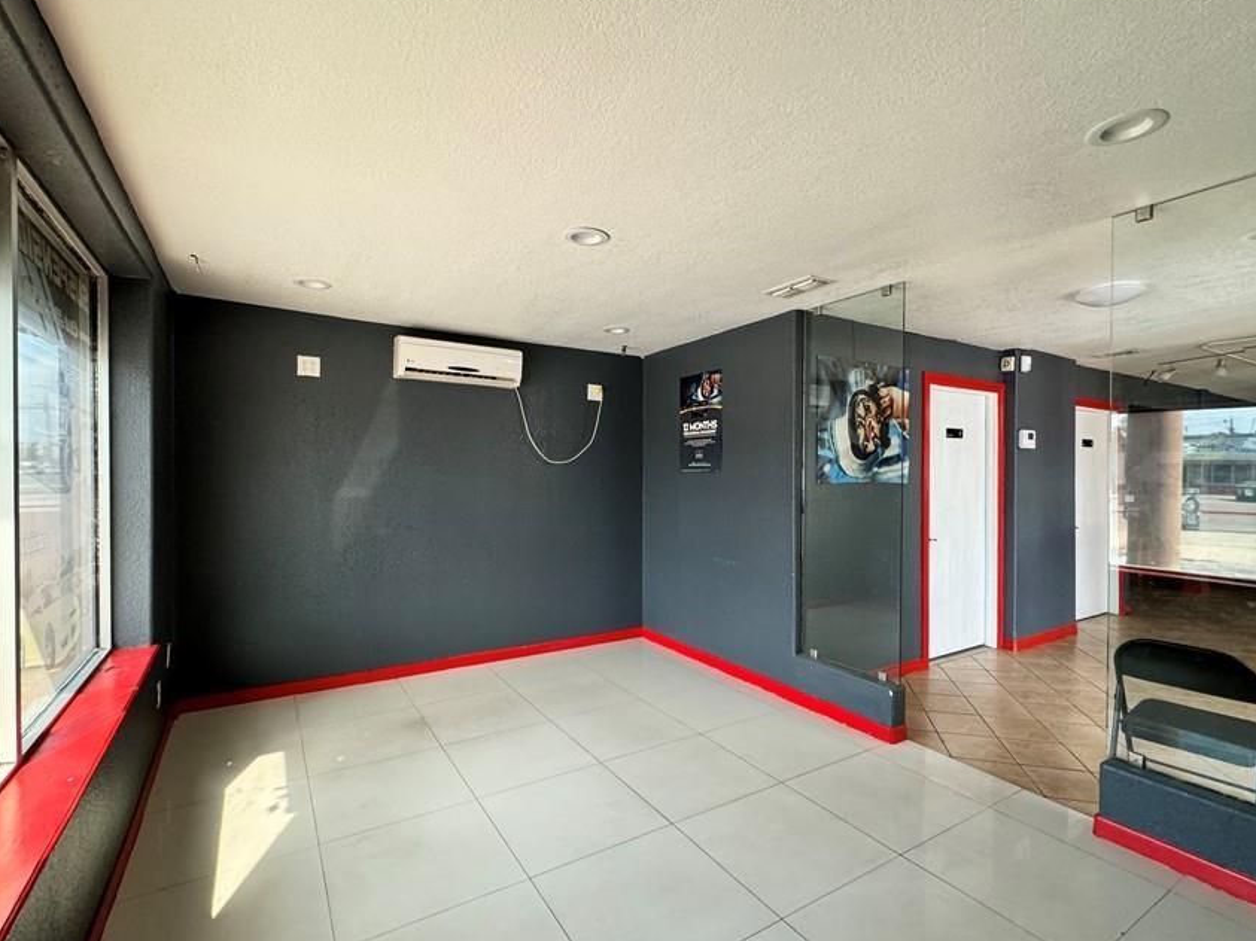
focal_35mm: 17
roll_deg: -0.4
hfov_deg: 91.0
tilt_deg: -0.8
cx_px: 639
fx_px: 617
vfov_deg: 74.7
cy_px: 478
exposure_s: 1/60
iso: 320
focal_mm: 2.22
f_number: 2.2
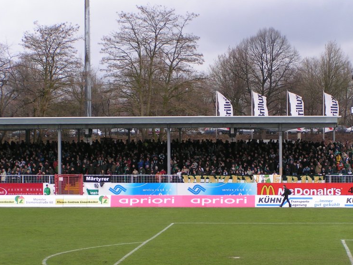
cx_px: 186
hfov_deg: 18.4
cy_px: 138
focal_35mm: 107
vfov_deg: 13.8
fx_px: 1091
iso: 50
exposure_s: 1/250
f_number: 5
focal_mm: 15.2
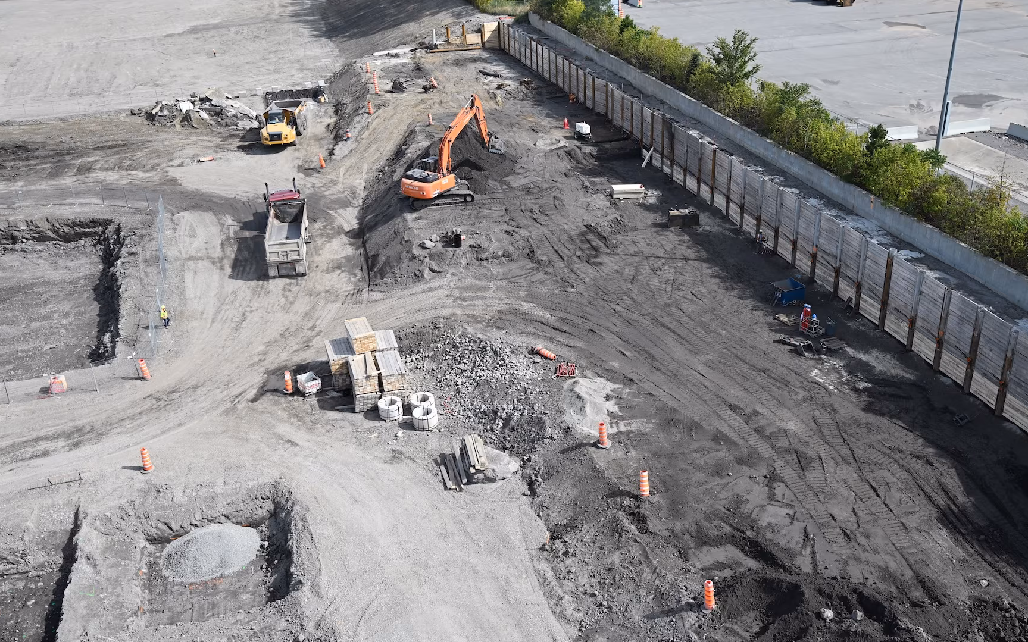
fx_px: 952
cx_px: 537
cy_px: 300
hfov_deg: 56.7
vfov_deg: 37.2
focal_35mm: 34
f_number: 6.3
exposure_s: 1/320
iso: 100
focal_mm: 30
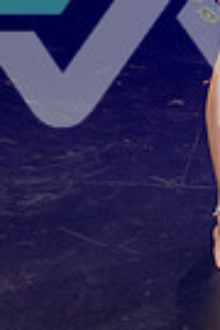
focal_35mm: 120
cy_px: -120
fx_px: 1100
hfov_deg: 11.1
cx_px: 306
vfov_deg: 16.0
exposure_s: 1/250
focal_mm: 36
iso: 2500
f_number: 7.1
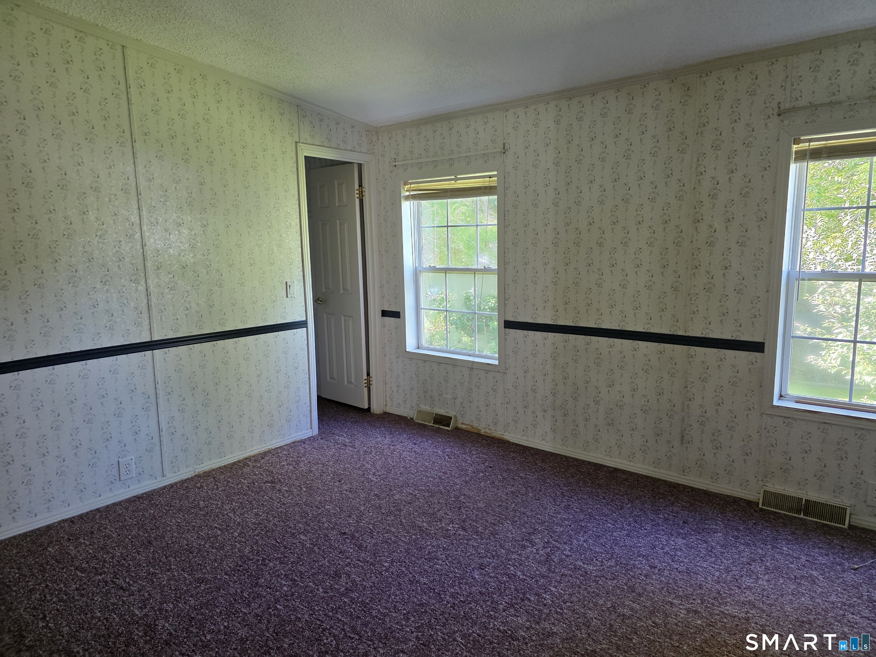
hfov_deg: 73.9
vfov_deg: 58.9
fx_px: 582
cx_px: 438
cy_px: 328
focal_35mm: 23
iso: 320
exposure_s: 1/120
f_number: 1.7
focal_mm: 6.3
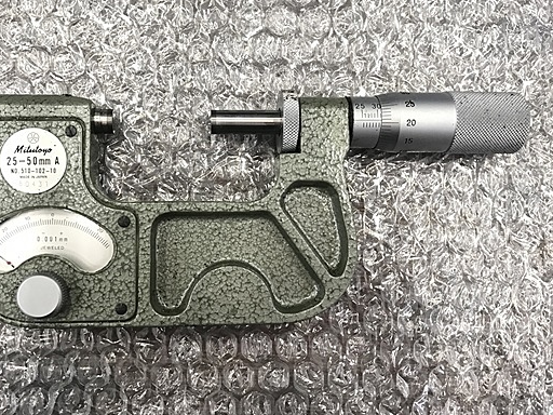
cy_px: 208
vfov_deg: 40.7
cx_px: 248
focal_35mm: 35
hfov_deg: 52.5
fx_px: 559
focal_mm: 3.99
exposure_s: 1/20
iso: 40
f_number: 1.8
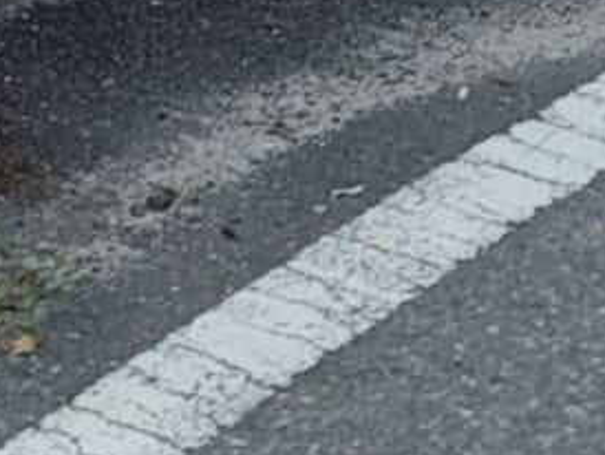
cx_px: -861
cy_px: -1091
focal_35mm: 175
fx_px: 3061
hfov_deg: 9.9
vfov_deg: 7.2
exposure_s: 1/738
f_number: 1.8
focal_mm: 7
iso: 20
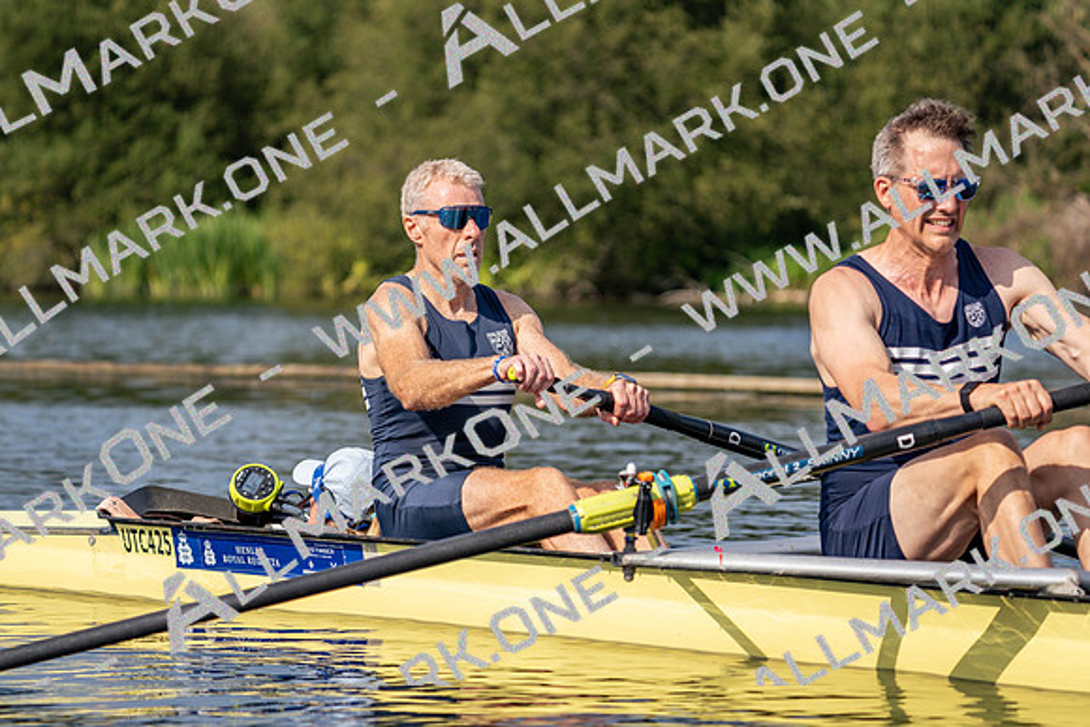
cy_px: 364
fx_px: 6057
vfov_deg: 6.9
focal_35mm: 200
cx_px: 545
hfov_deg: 10.3
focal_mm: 200
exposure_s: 1/1600
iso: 200
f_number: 5.6
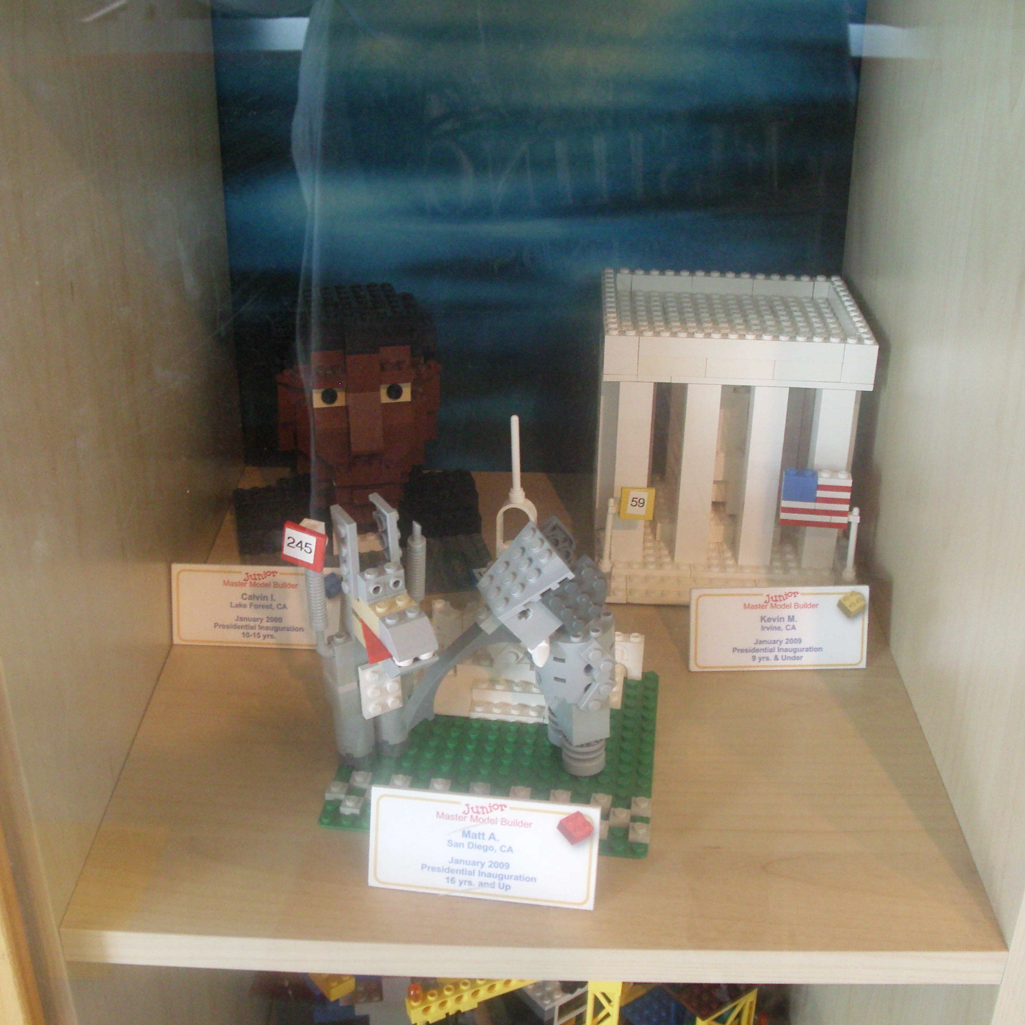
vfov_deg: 37.6
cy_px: 510
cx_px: 450
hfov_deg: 37.5
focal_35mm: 45
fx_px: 1508
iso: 290
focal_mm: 6.3
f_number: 3.1
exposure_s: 1/60
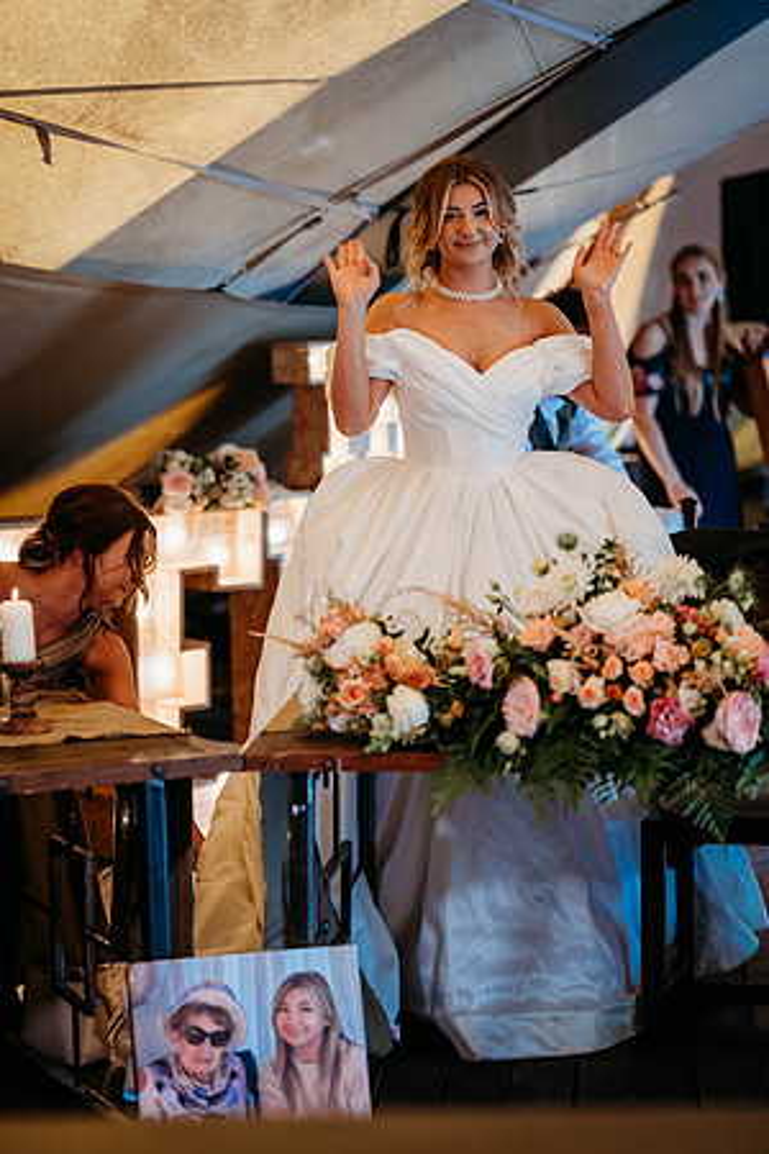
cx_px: 384
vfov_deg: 23.9
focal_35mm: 85
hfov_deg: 16.1
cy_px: 577
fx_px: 2723
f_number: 1.8
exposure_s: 1/200
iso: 500
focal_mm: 85
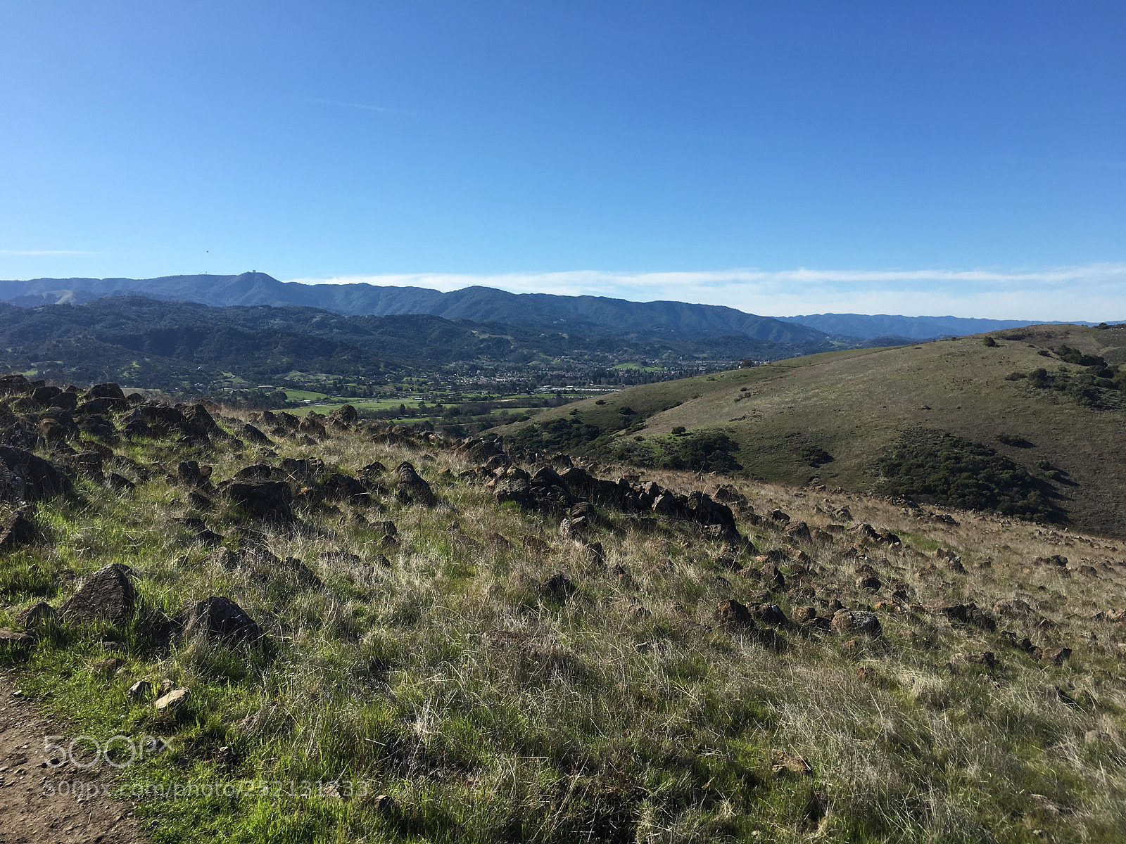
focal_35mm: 29
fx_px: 943
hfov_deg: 61.7
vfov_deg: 48.2
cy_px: 422
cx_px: 563
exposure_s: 1/1538
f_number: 2.2
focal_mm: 4.15
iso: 25
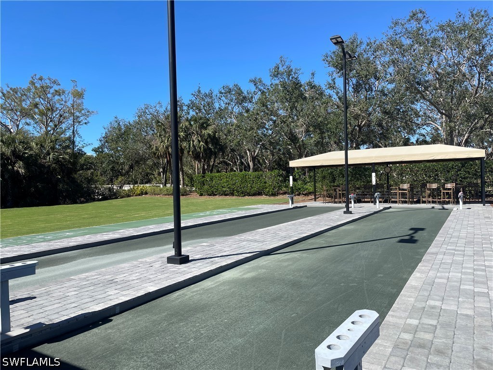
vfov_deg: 53.1
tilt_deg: -0.4
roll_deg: +1.8
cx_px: 246
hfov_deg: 67.3
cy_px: 185
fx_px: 370
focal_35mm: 26
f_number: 1.6
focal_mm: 4.2
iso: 32
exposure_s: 1/3205
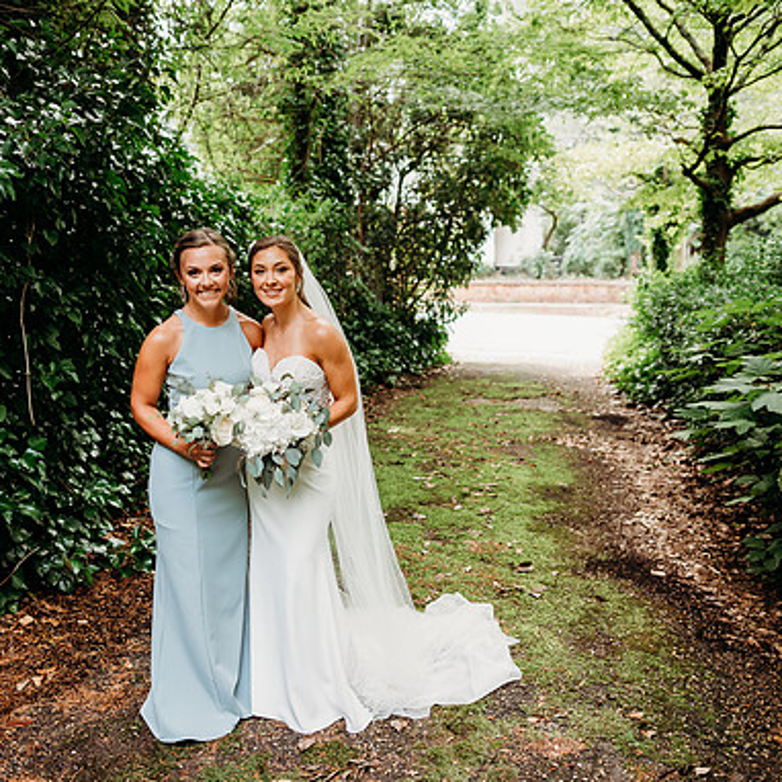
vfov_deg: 52.5
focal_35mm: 31
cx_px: 323
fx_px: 792
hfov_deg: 52.3
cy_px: 388
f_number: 2.5
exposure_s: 1/160
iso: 160
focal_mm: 24
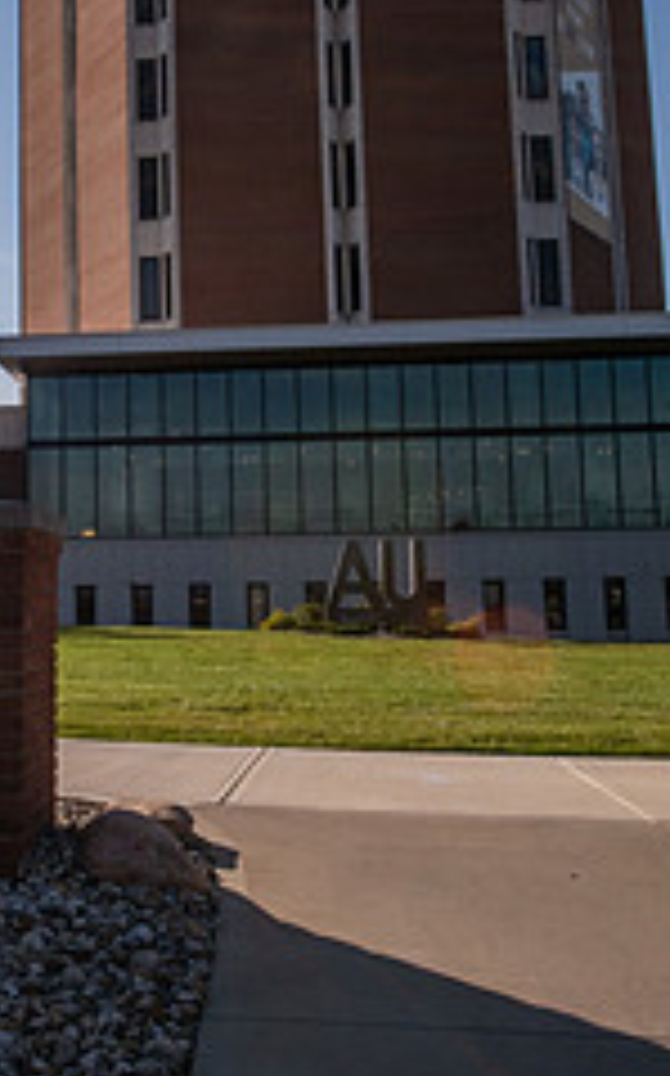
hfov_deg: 26.5
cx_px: 76
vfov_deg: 42.4
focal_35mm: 47
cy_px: 425
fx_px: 1376
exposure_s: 1/320
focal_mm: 19
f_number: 22
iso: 250
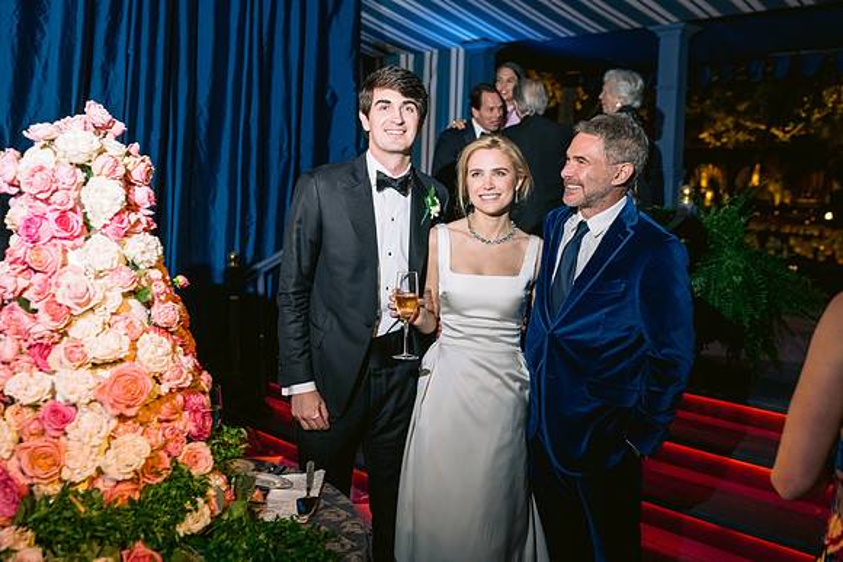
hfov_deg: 54.4
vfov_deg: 37.9
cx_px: 422
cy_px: 281
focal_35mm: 35
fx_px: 820
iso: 1000
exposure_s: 1/80
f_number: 3.2
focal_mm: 35
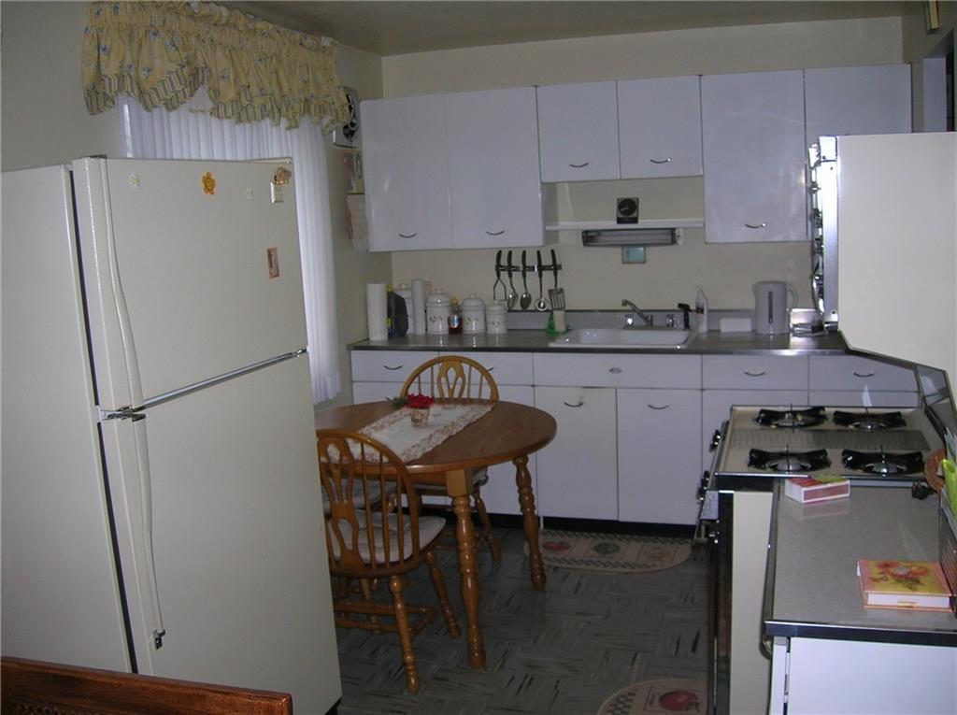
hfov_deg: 54.0
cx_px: 478
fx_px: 939
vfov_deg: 41.7
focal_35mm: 34
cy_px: 358
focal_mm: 5.7
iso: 55
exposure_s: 1/60.1
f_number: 2.9
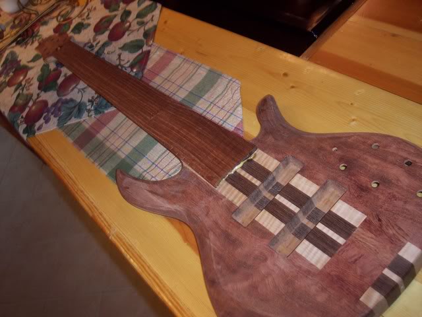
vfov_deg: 37.7
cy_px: 158
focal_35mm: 38
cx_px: 211
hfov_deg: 49.0
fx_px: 463
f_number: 2.8
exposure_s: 1/30
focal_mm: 8
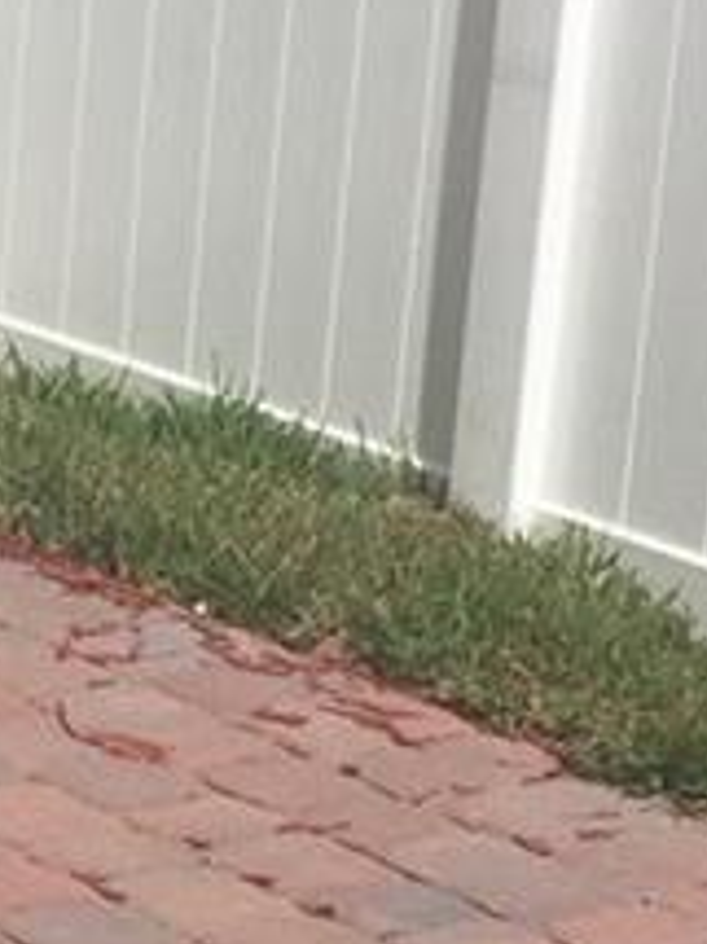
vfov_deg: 12.2
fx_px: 4416
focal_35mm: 162
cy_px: 430
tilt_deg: -12.9
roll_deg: -2.2
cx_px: -518
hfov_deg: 8.8
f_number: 2.2
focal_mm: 4.15
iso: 32
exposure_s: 1/4405
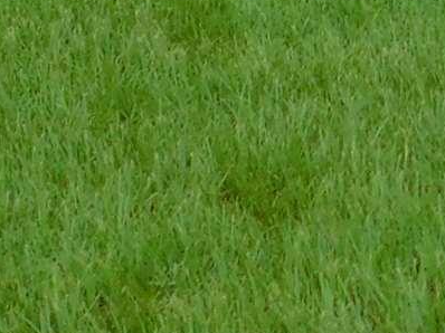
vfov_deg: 4.7
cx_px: 301
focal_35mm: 309
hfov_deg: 6.4
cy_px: -517
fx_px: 3970
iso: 125
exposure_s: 1/250
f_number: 3.6
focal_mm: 7.1
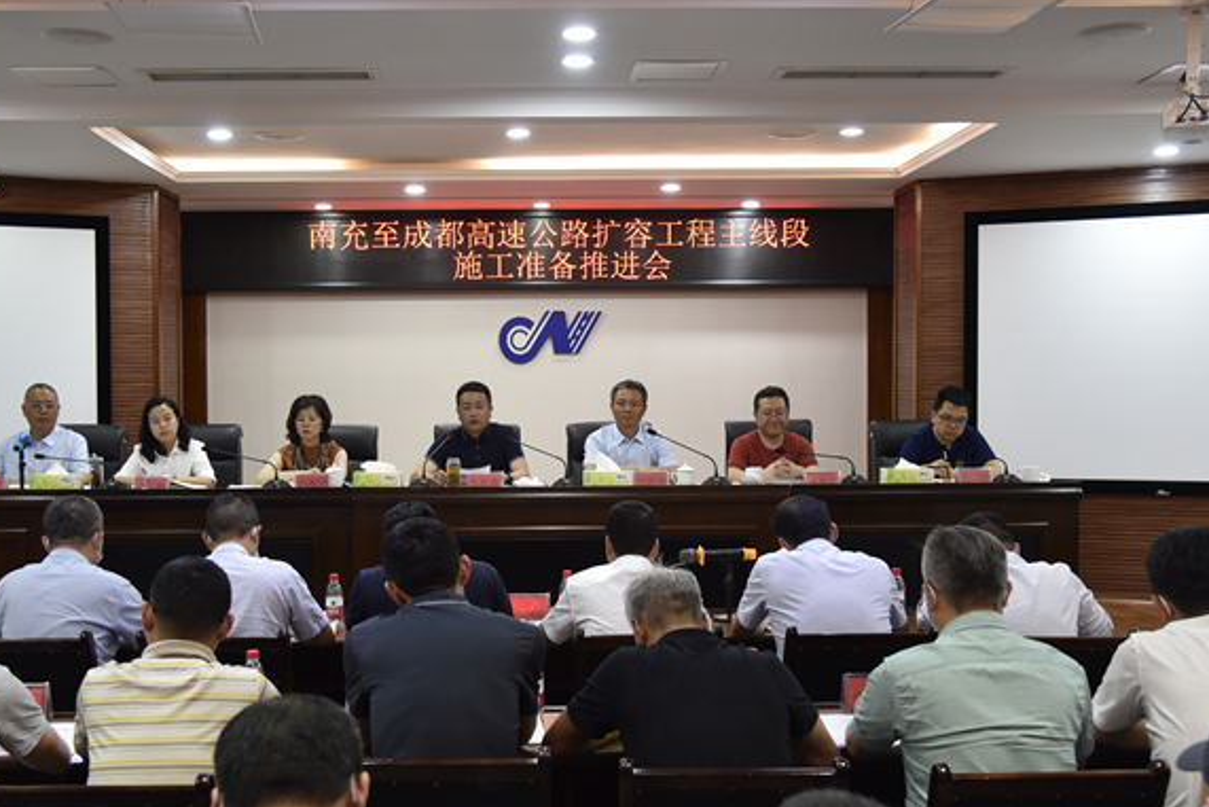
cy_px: 422
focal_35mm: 42
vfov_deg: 31.9
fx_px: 1411
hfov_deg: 46.3
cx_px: 529
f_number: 4
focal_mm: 32
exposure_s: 1/60
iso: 1250
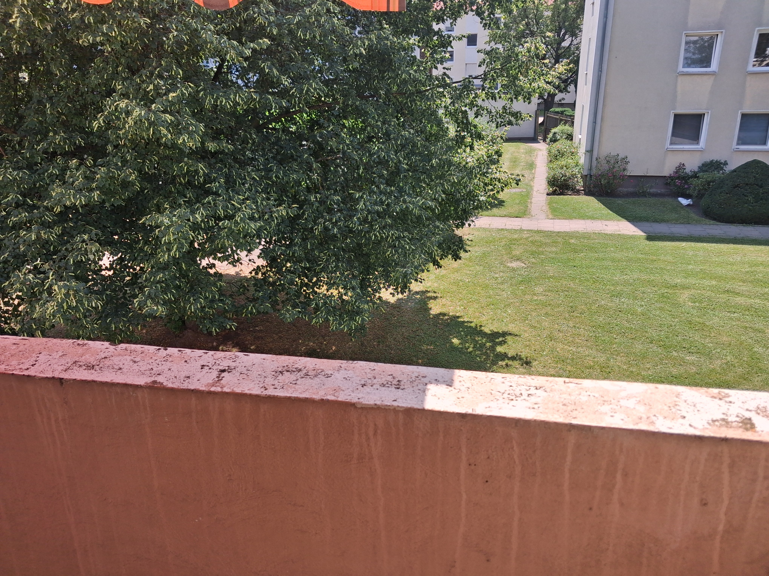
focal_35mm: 27
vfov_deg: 51.4
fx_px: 600
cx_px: 384
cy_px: 288
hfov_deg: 65.3
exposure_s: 1/391
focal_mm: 4
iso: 25
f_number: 1.8
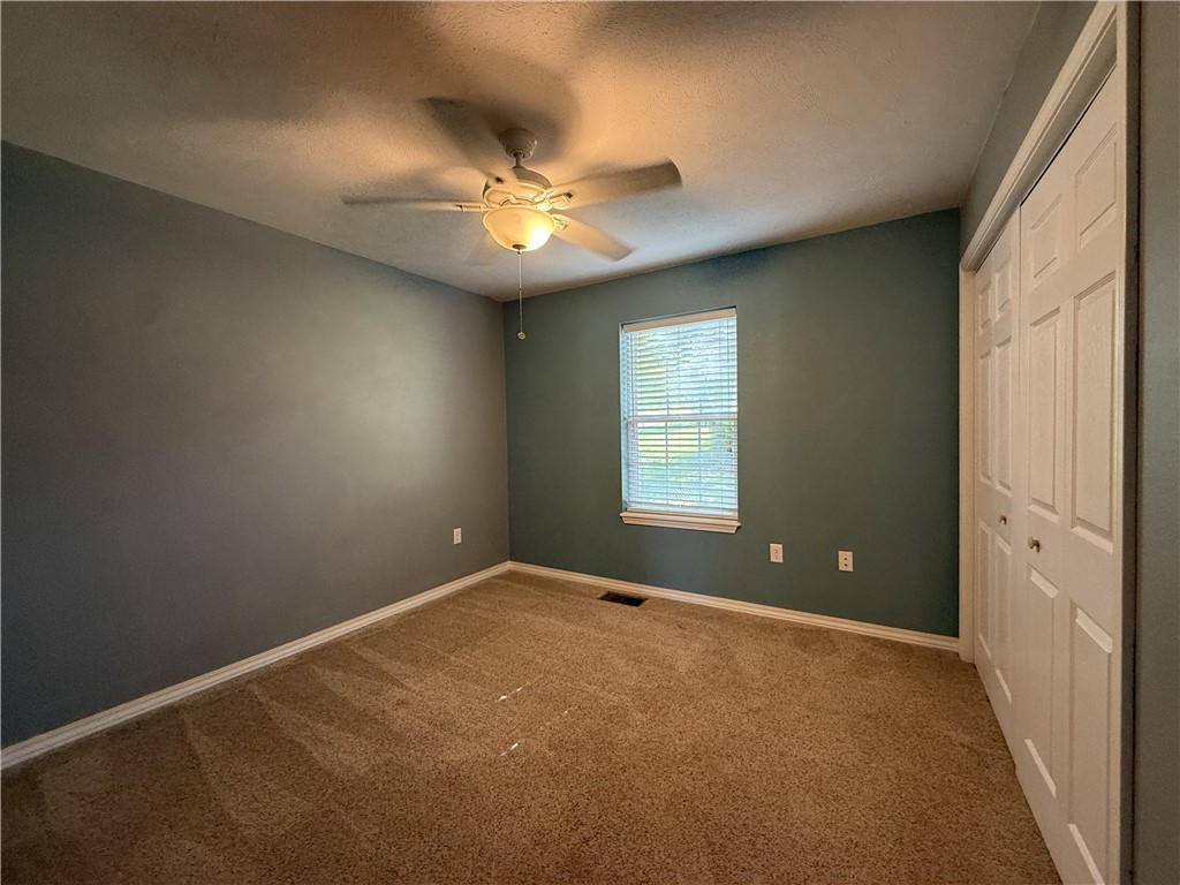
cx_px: 590
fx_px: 477
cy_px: 442
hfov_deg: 102.1
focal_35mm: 14
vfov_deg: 85.7
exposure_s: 1/60
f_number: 2.2
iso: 400
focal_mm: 2.22
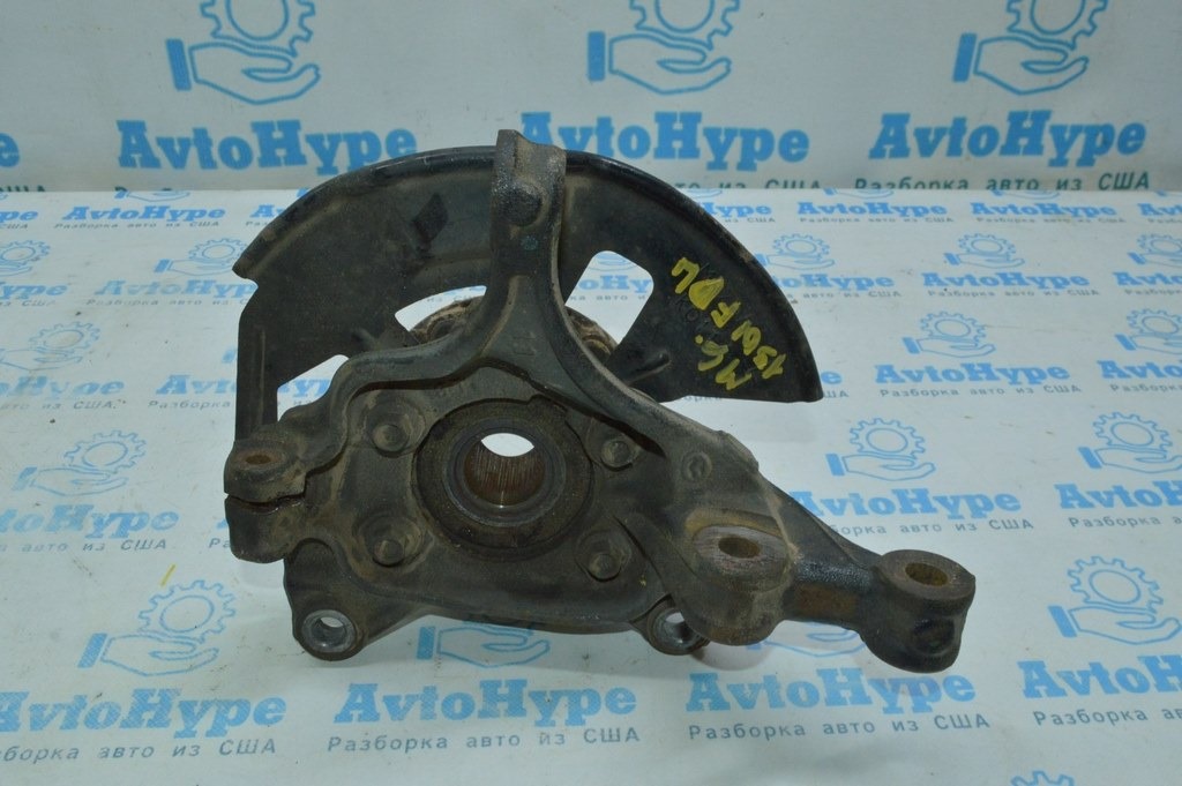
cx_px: 591
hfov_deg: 57.3
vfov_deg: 39.9
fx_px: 1083
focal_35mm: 33
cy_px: 393
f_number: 16
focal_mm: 22
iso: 1600
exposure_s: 1/40
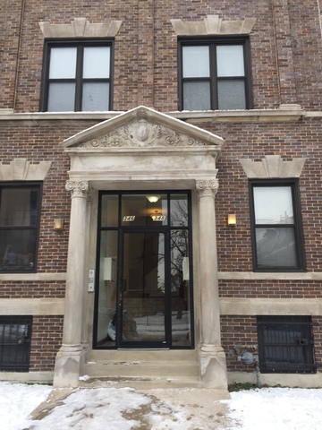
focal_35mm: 29
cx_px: 161
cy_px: 215
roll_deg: -2.3
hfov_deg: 48.2
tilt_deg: +14.1
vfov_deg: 61.7
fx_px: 360
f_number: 2.2
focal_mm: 4.15
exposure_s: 1/175
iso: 32
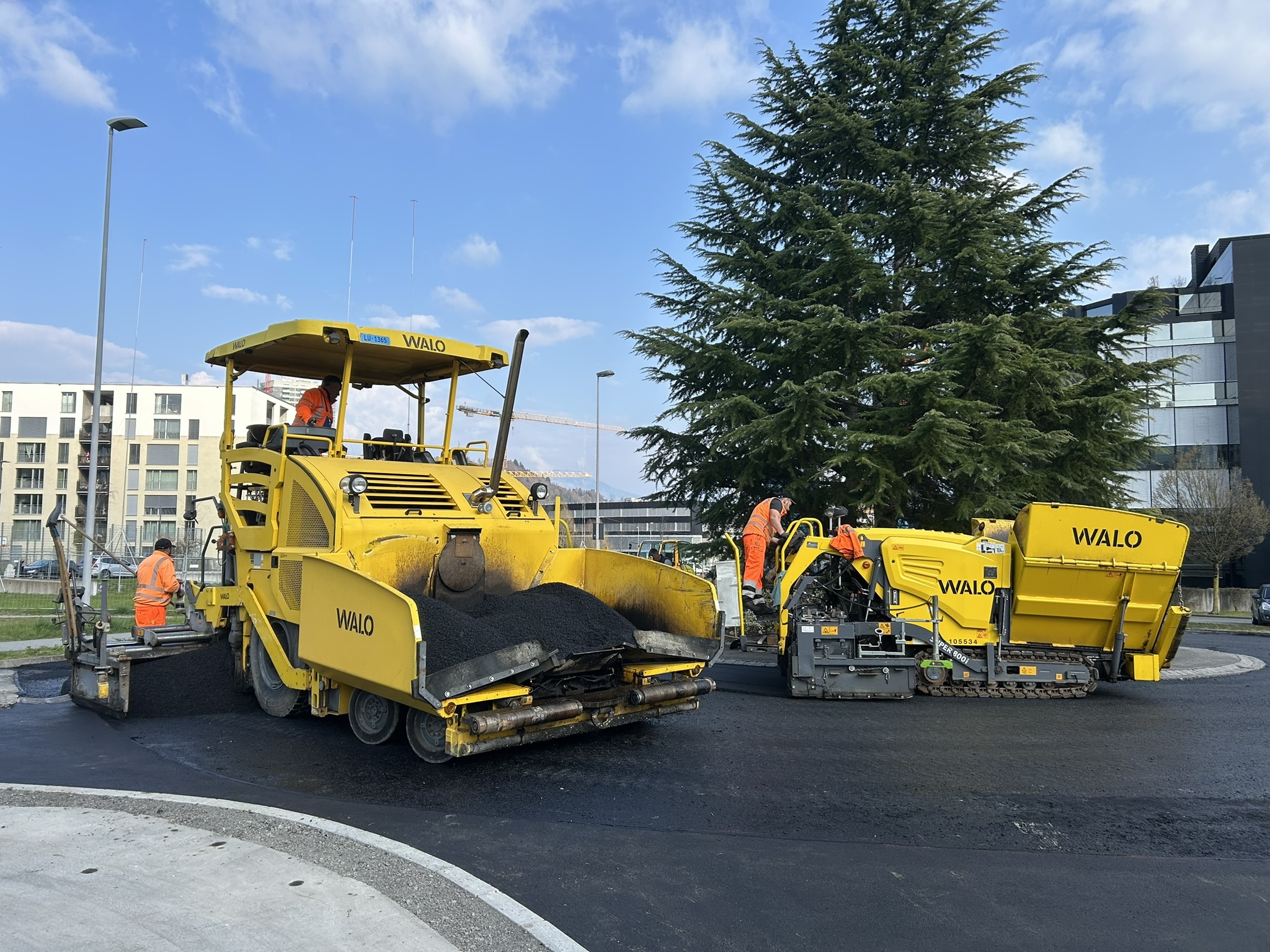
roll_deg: -0.3
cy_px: 476
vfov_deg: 53.1
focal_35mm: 26
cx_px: 635
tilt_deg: +5.8
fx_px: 954
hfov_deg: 67.3
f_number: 1.5
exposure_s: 1/2208
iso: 50
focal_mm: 5.7
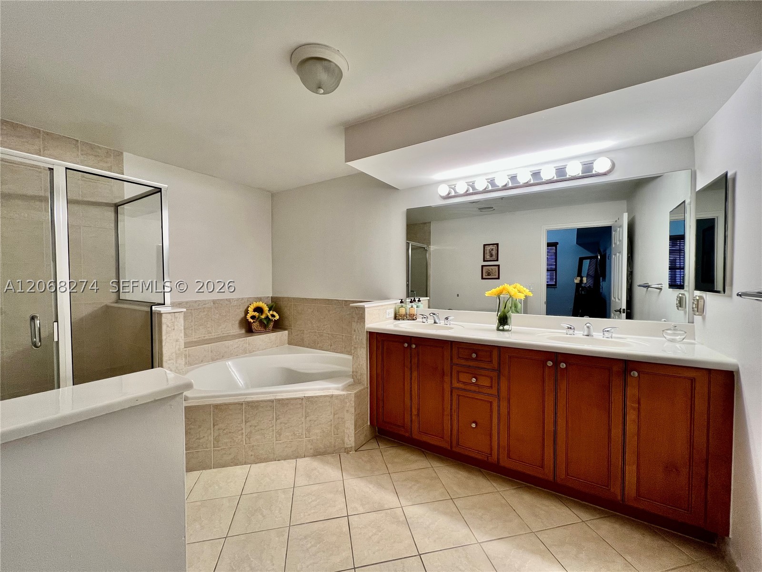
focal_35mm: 13
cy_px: 286
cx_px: 381
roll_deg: -0.1
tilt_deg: -2.0
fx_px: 286
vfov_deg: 89.9
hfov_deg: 106.2
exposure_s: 1/120
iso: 160
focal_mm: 1.57
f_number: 1.8
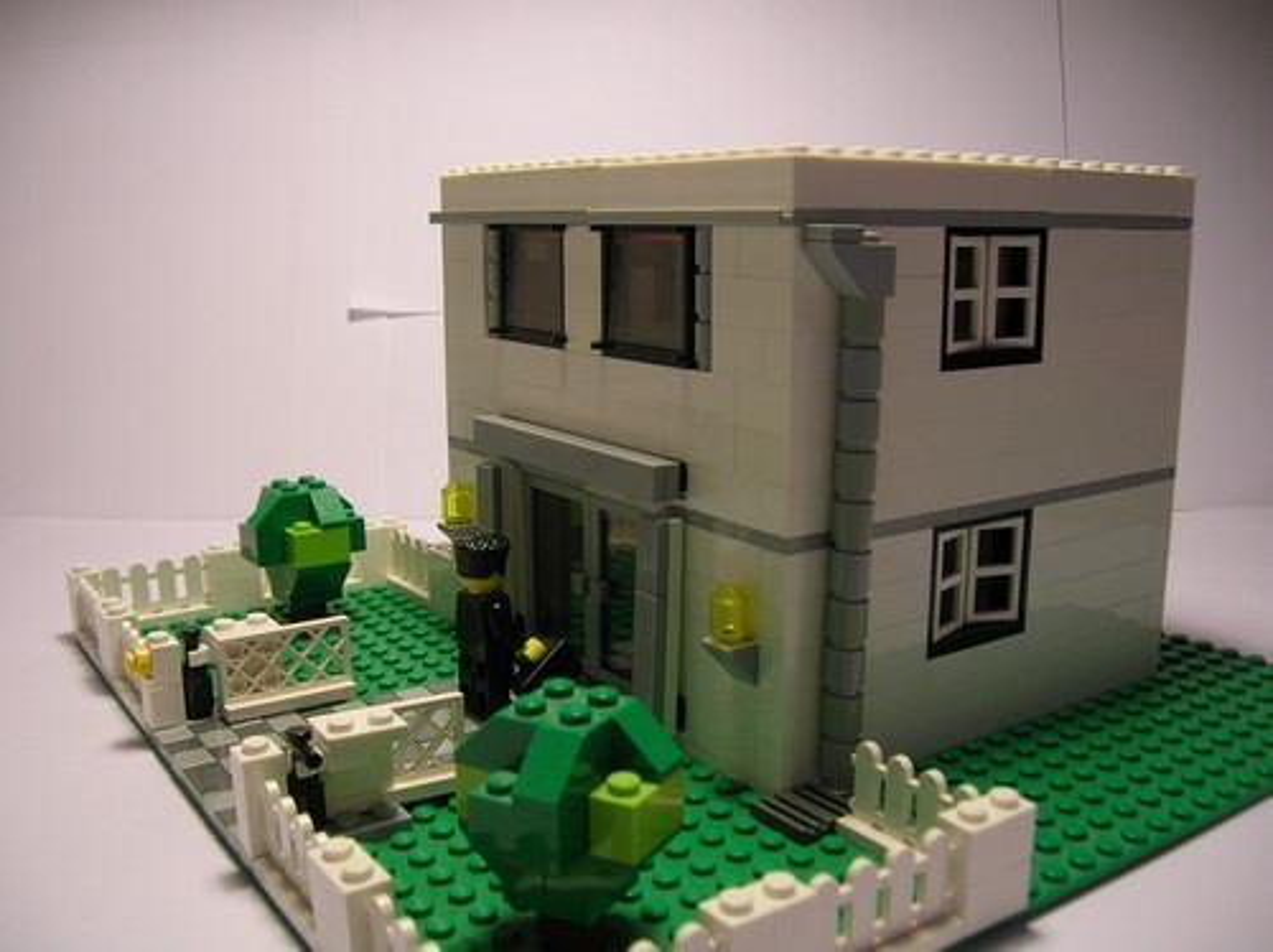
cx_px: 636
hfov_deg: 54.0
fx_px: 1249
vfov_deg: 41.7
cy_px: 476
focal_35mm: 34
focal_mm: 5.7
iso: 50
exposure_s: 1/13
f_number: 2.9
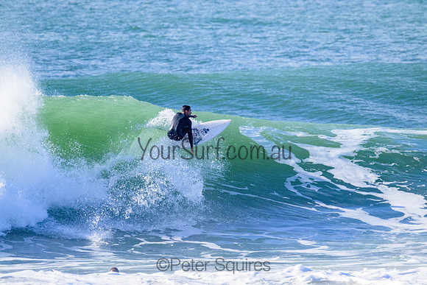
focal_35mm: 800
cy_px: 142
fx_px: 9491
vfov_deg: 1.7
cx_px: 214
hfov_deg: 2.6
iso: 2500
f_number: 11
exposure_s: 1/2000
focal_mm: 800
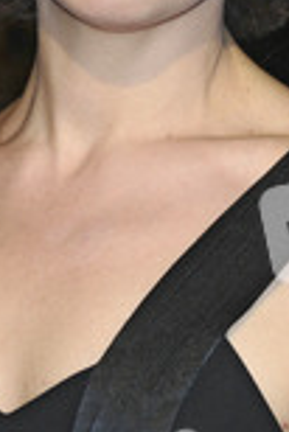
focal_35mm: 437
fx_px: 5250
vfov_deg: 4.7
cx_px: 150
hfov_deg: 3.2
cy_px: 76
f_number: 5
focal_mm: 112
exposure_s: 1/160
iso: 400
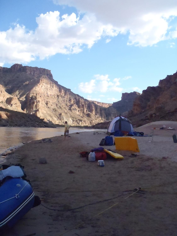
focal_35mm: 38
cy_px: 118
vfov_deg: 49.0
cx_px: 88
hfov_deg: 37.7
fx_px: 259
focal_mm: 6.83
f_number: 13
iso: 800
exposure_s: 1/250
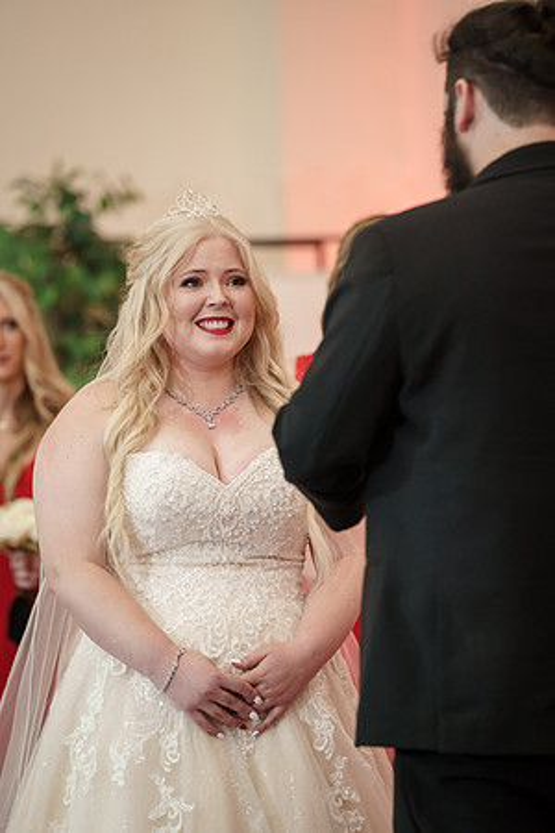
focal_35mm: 197
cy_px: 416
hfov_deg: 7.0
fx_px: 4555
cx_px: 278
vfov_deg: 10.4
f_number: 4
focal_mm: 197
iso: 2000
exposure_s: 1/100
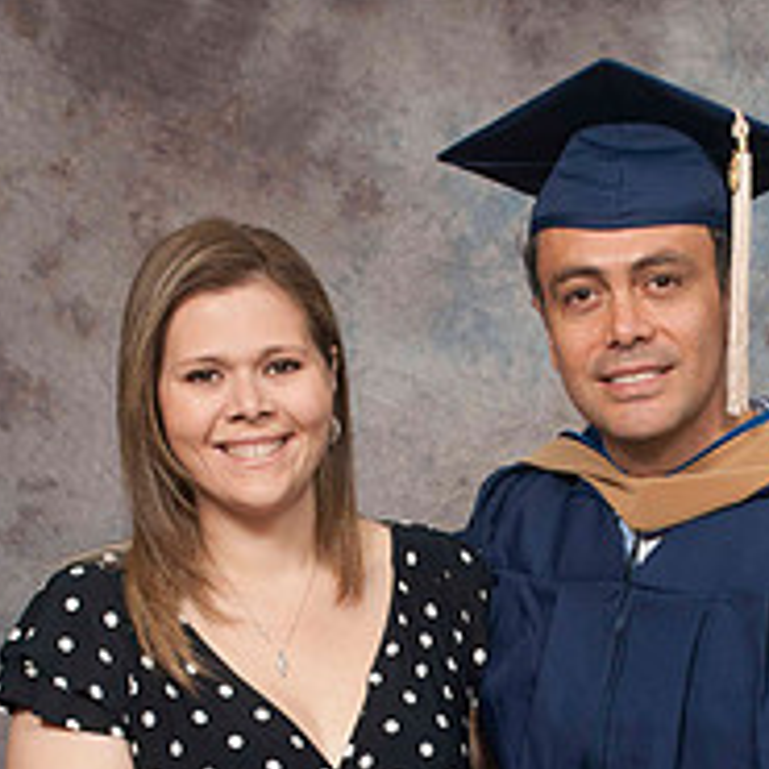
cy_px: 781
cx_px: 522
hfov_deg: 14.7
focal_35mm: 118
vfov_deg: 14.5
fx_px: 2966
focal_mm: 38
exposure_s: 1/60
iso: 200
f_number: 5.6
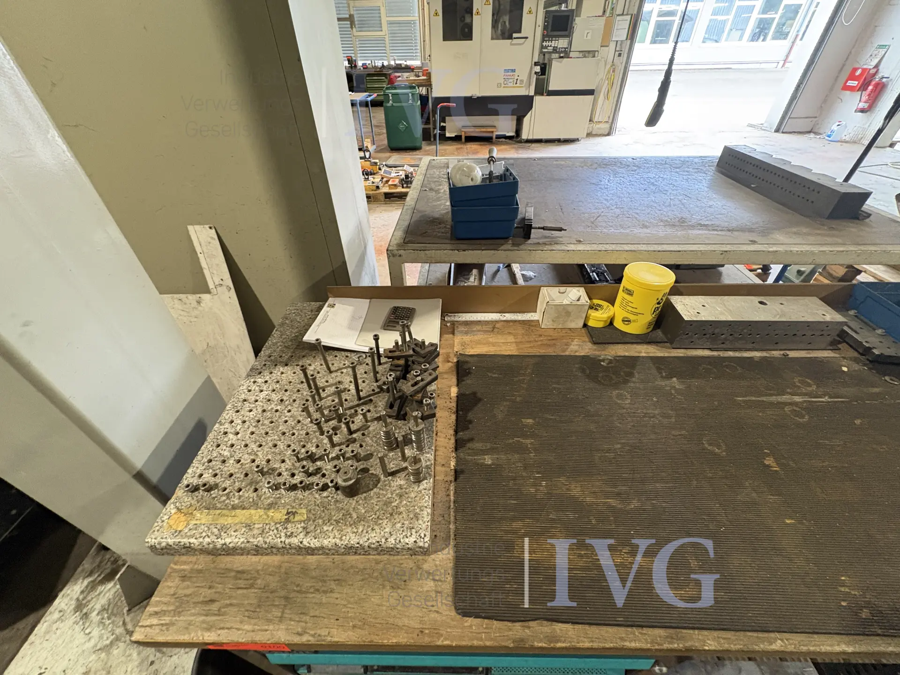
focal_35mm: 14
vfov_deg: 85.7
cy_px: 338
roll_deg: +2.7
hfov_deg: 102.1
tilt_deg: -42.1
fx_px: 364
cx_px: 450
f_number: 2.2
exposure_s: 1/50
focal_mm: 2.22
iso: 400
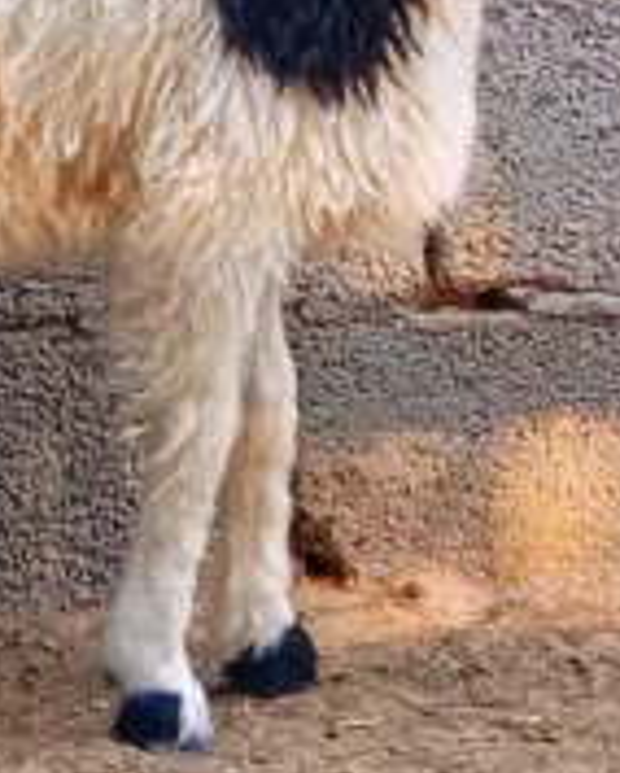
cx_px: -520
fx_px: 3870
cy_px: 227
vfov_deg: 11.4
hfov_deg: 8.8
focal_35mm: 169
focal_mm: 4.22
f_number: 1.8
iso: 498
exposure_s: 1/100
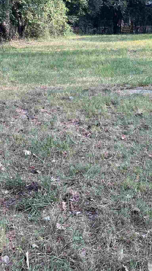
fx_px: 459
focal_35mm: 64
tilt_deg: -5.8
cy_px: 64
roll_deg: +2.0
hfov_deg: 18.8
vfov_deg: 32.2
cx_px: 95
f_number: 1.6
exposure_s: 1/257
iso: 40
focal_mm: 5.1
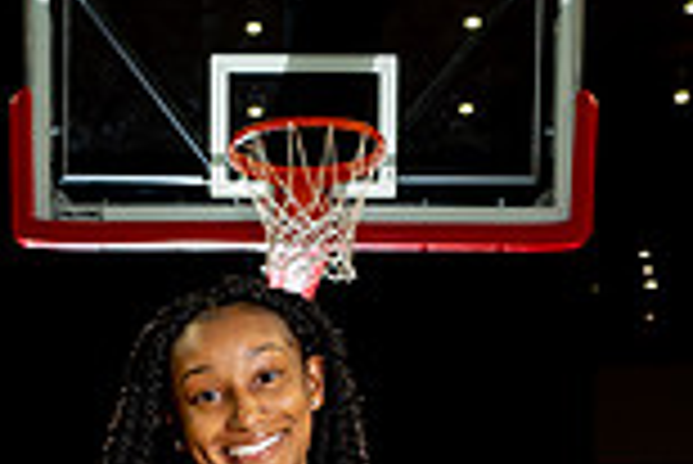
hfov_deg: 19.9
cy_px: 991
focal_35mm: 102
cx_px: 230
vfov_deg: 11.7
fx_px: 1965
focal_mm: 35
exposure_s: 1/250
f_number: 6.3
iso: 250
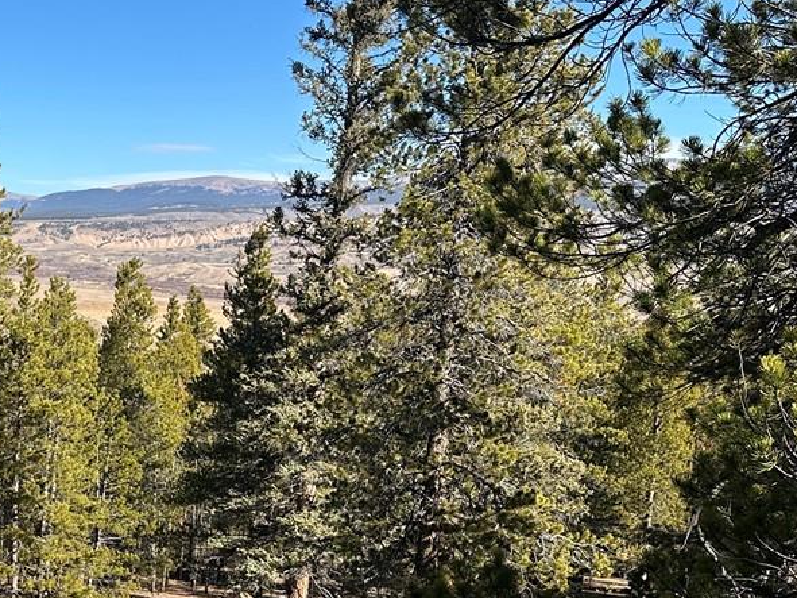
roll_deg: -2.5
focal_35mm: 65
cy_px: 417
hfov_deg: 27.9
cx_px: -20
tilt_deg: -6.1
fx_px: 1496
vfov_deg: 22.4
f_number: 1.78
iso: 80
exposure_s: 1/2882
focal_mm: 6.86
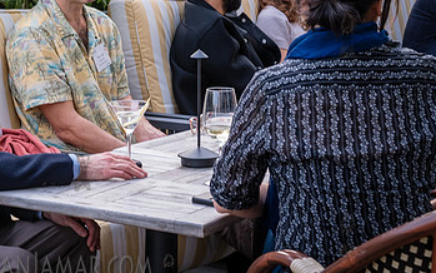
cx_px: 0
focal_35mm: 104
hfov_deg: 19.4
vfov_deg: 12.4
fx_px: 1236
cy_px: 2
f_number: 5.6
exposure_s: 1/80
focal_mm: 50
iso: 640
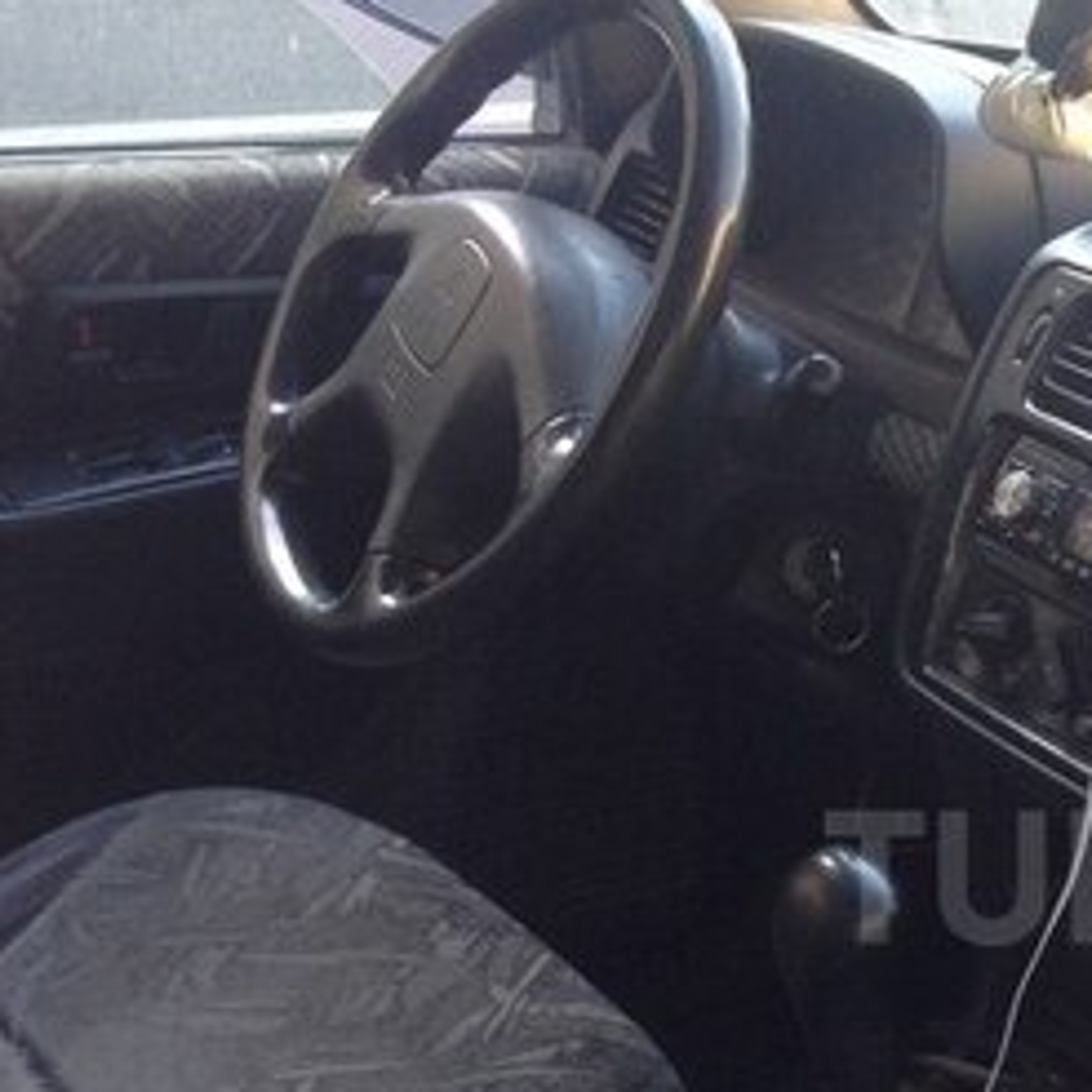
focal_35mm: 83
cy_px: 877
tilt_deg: -27.5
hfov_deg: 19.7
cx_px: 1278
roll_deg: -5.5
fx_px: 2962
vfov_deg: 20.6
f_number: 2.4
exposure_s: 1/60
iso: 64
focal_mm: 4.28
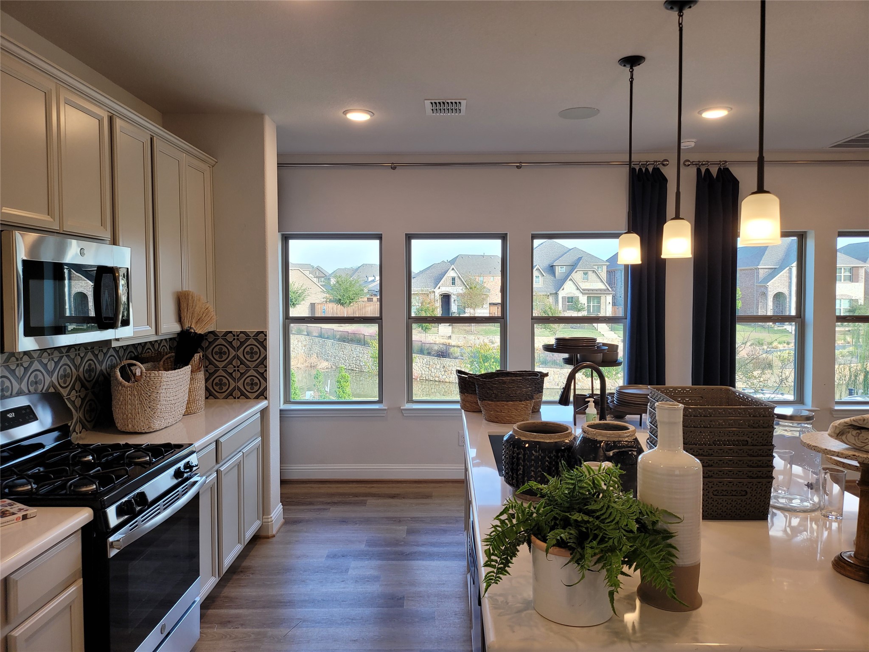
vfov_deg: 53.1
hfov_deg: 67.3
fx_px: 653
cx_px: 434
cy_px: 326
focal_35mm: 26
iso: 50
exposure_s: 1/120
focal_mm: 5
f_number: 1.8
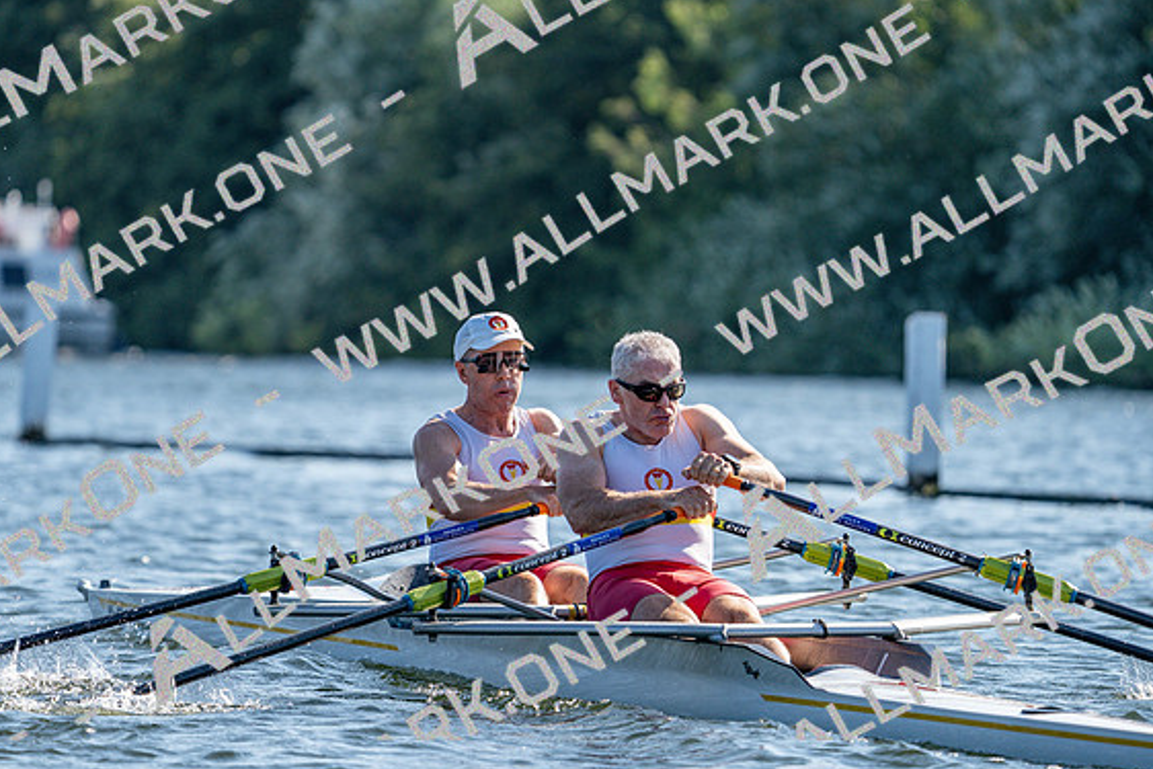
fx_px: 12365
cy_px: 389
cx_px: 566
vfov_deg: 3.6
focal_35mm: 386
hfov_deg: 5.3
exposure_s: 1/1600
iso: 400
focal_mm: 374
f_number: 6.3
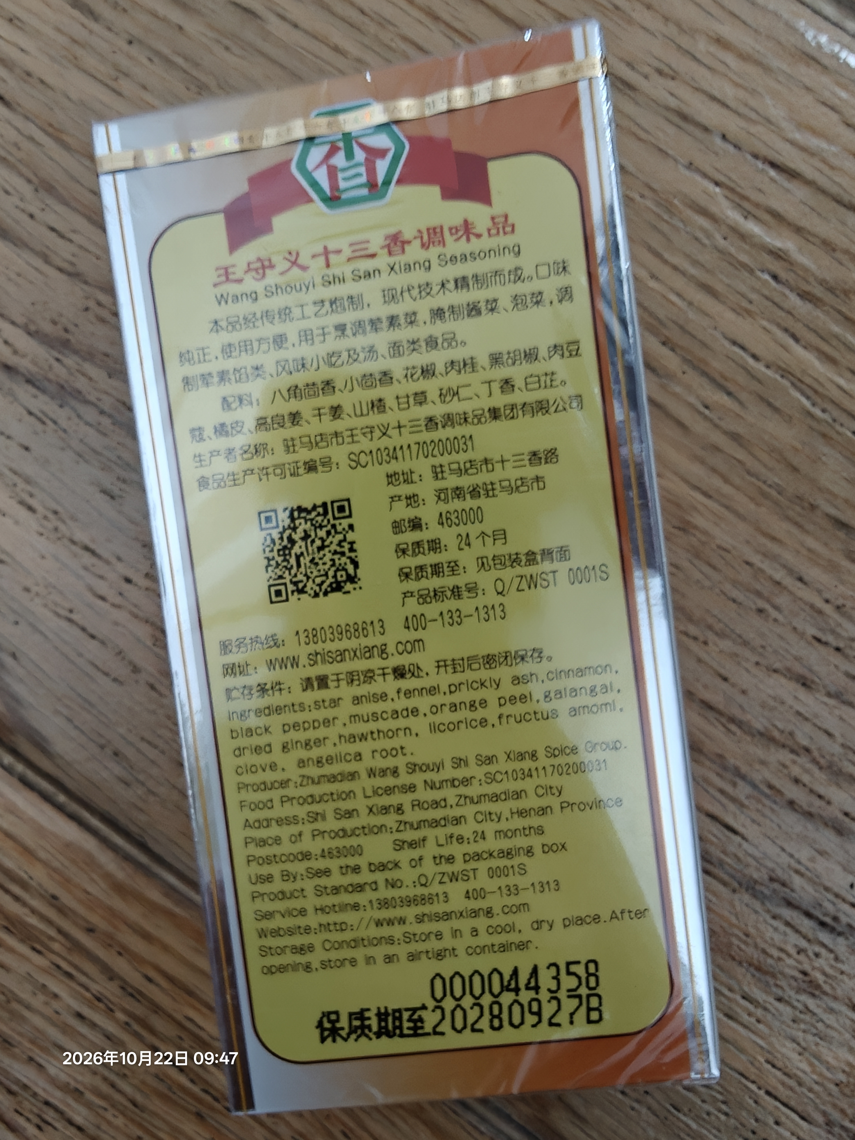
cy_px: 570
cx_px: 428
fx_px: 757
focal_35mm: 23
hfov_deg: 58.9
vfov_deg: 73.9
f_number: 2
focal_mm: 2.3
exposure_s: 1/20
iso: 1600
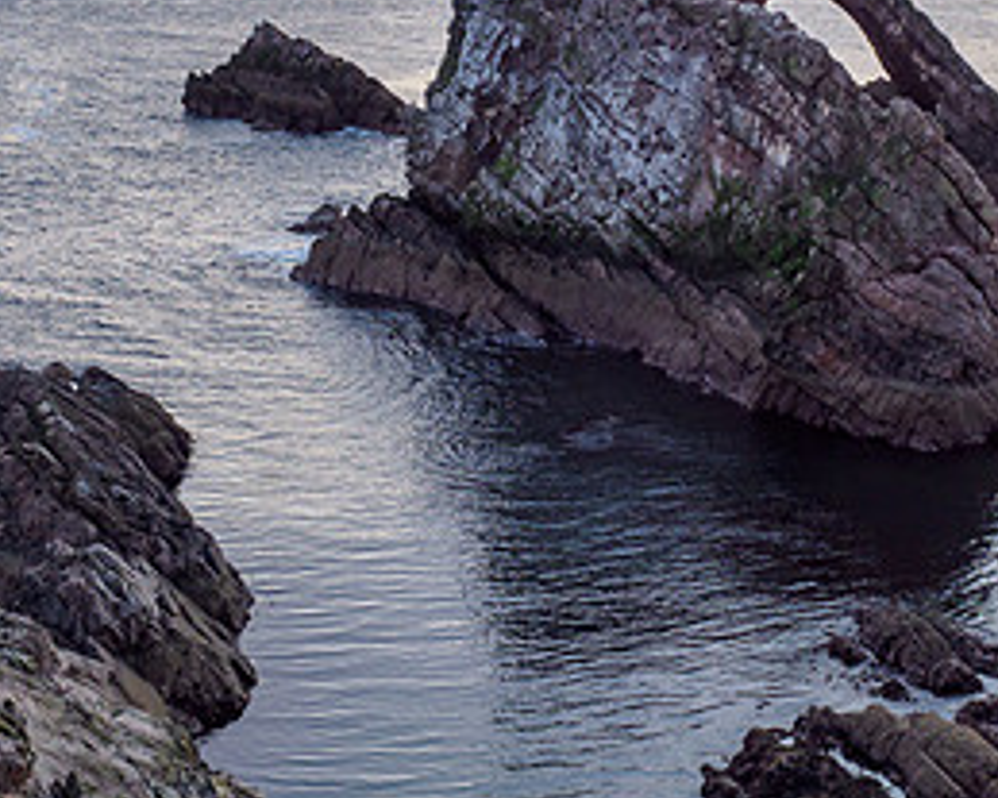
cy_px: 157
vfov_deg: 19.4
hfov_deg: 24.3
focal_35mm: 78
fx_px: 2303
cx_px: 667
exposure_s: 1/15
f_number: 7.1
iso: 200
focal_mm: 17
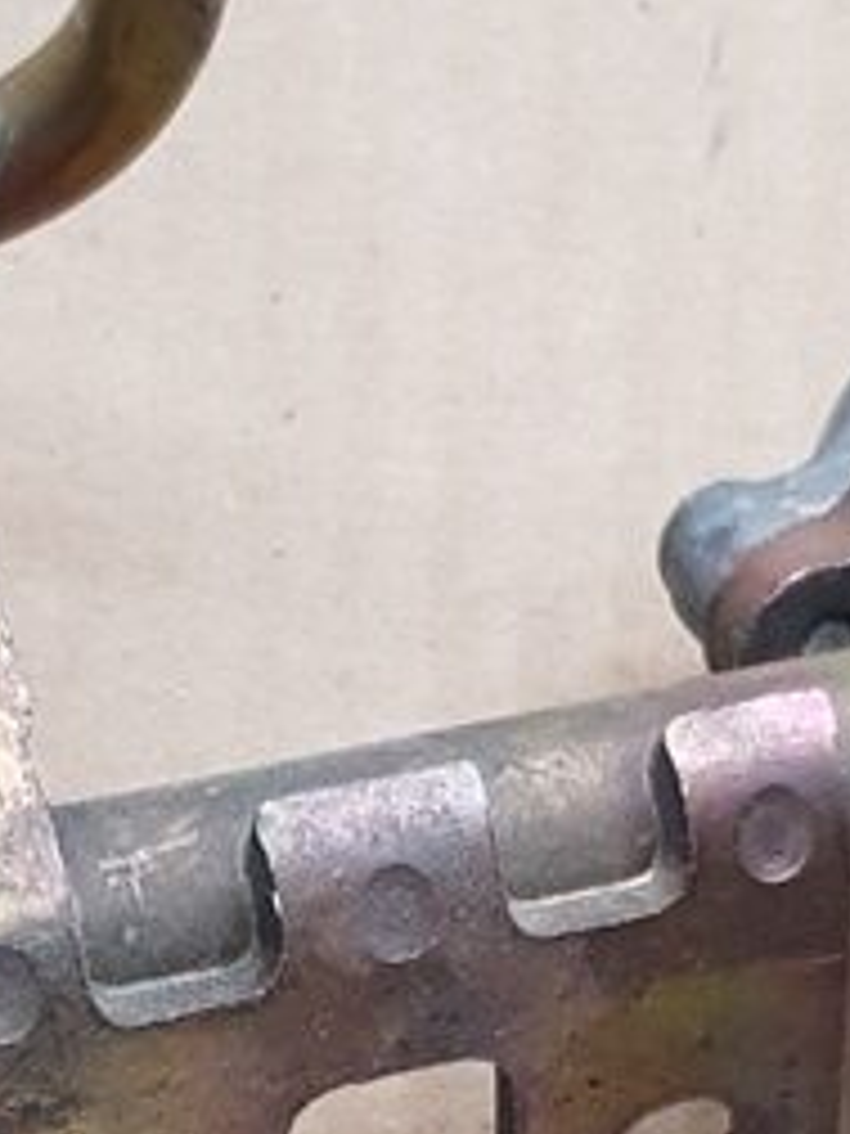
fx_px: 4060
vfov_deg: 15.4
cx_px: 238
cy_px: 1282
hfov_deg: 11.9
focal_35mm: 124
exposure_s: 1/30
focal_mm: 4.2
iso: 200
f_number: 1.7
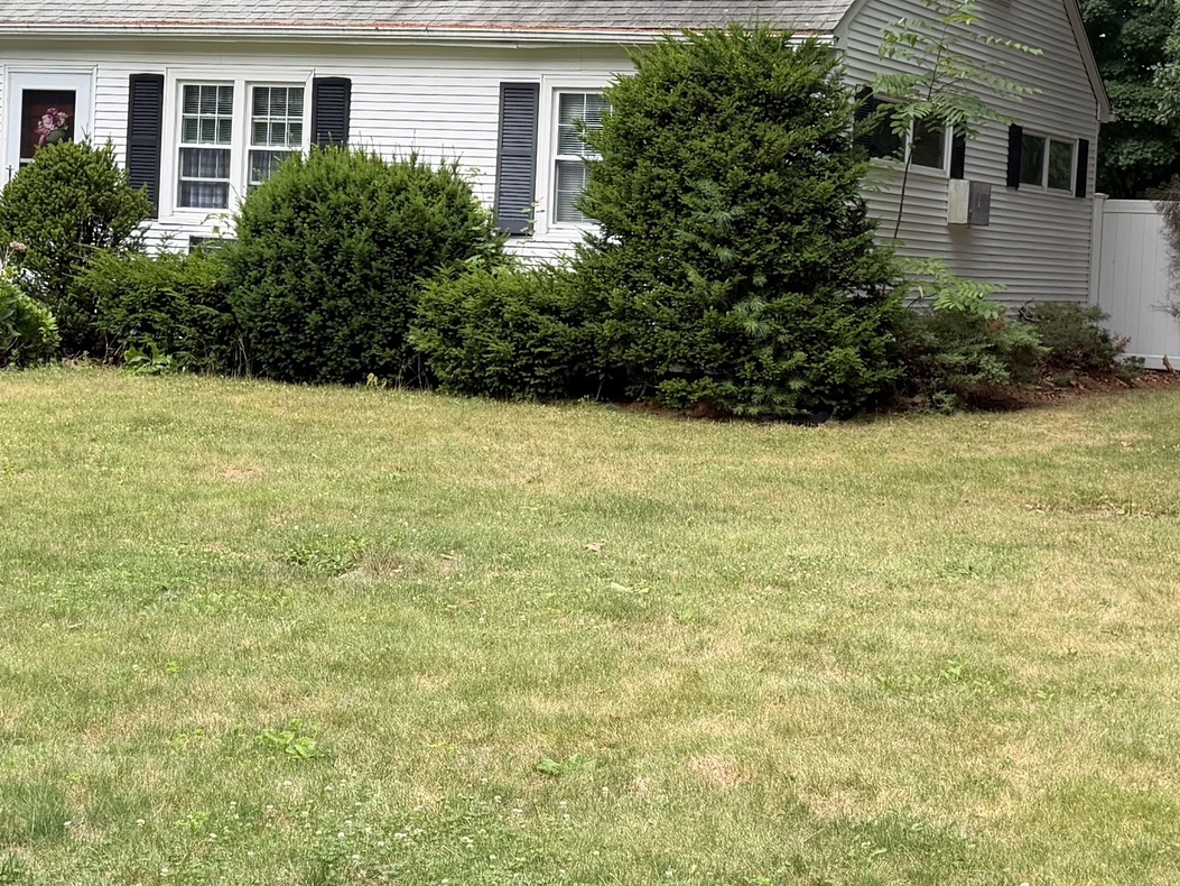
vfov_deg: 20.9
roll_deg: -3.0
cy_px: 304
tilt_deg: -1.7
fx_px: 2386
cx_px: 747
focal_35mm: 70
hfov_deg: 27.7
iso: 100
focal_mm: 6.76
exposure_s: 1/1091
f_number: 1.78
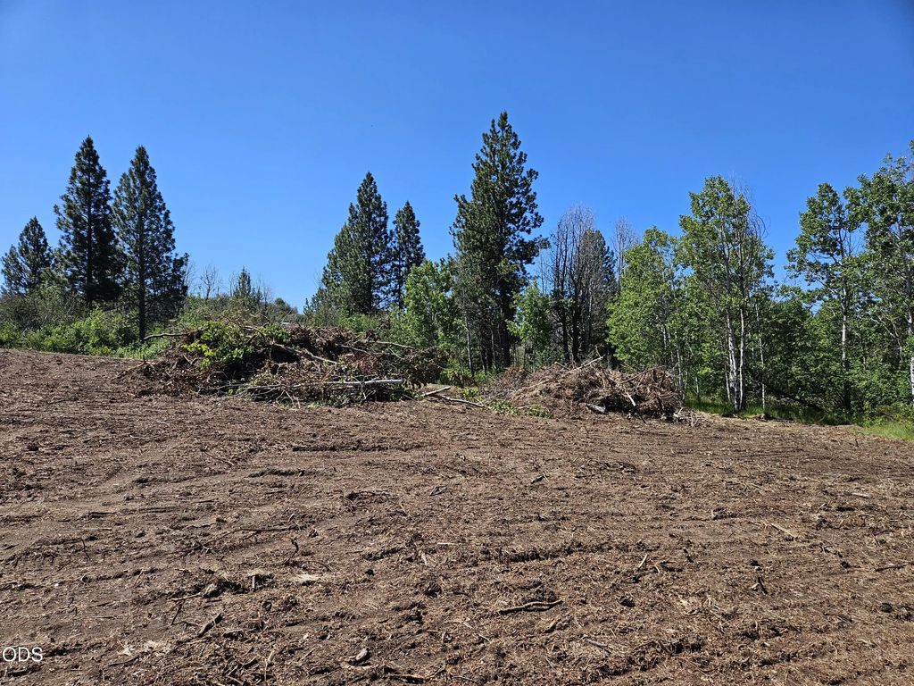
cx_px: 457
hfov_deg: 73.9
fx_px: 607
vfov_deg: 58.9
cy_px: 343
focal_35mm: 23
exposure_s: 1/1406
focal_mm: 5.4
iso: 25
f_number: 1.8
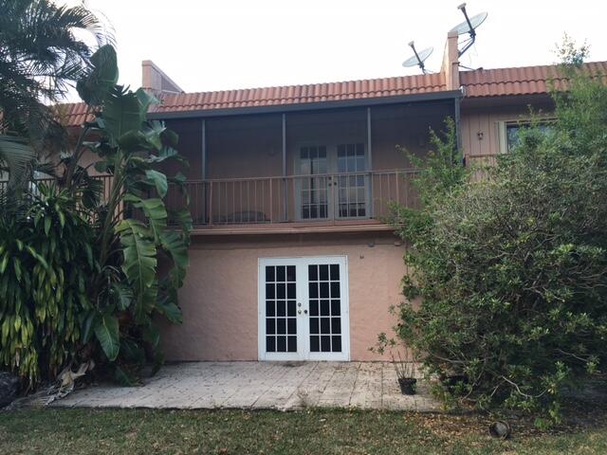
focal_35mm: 29
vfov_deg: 48.2
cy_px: 228
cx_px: 304
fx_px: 509
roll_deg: +1.0
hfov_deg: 61.7
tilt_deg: +5.7
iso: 25
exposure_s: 1/130
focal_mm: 4.15
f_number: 2.2
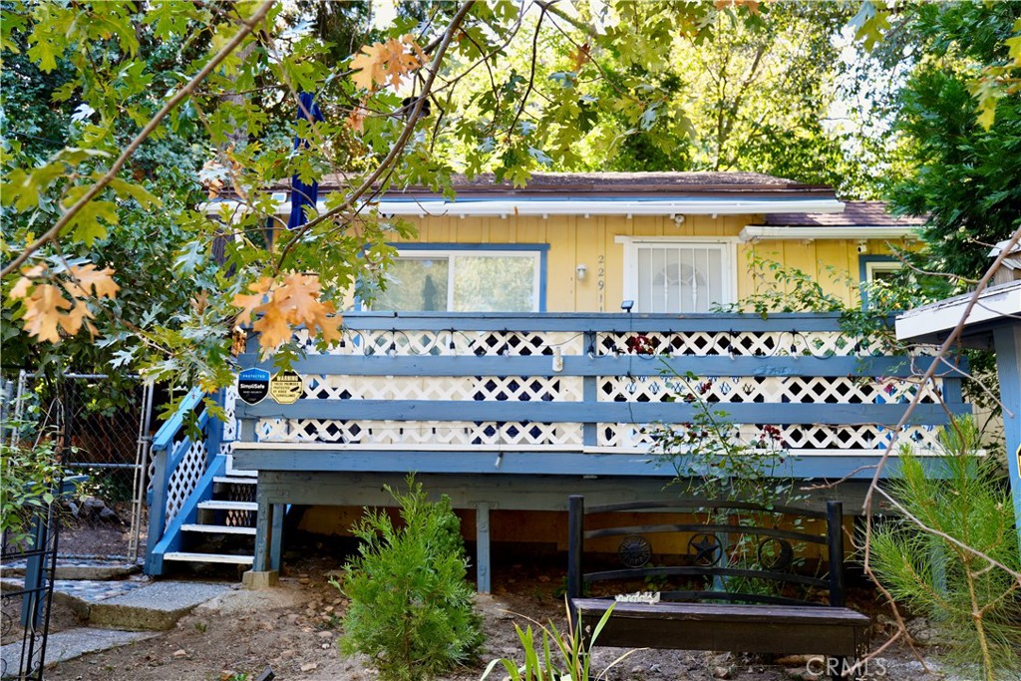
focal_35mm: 33
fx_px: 936
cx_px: 510
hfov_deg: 57.2
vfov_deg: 40.0
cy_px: 340
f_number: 3.5
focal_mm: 22
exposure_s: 1/60
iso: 100
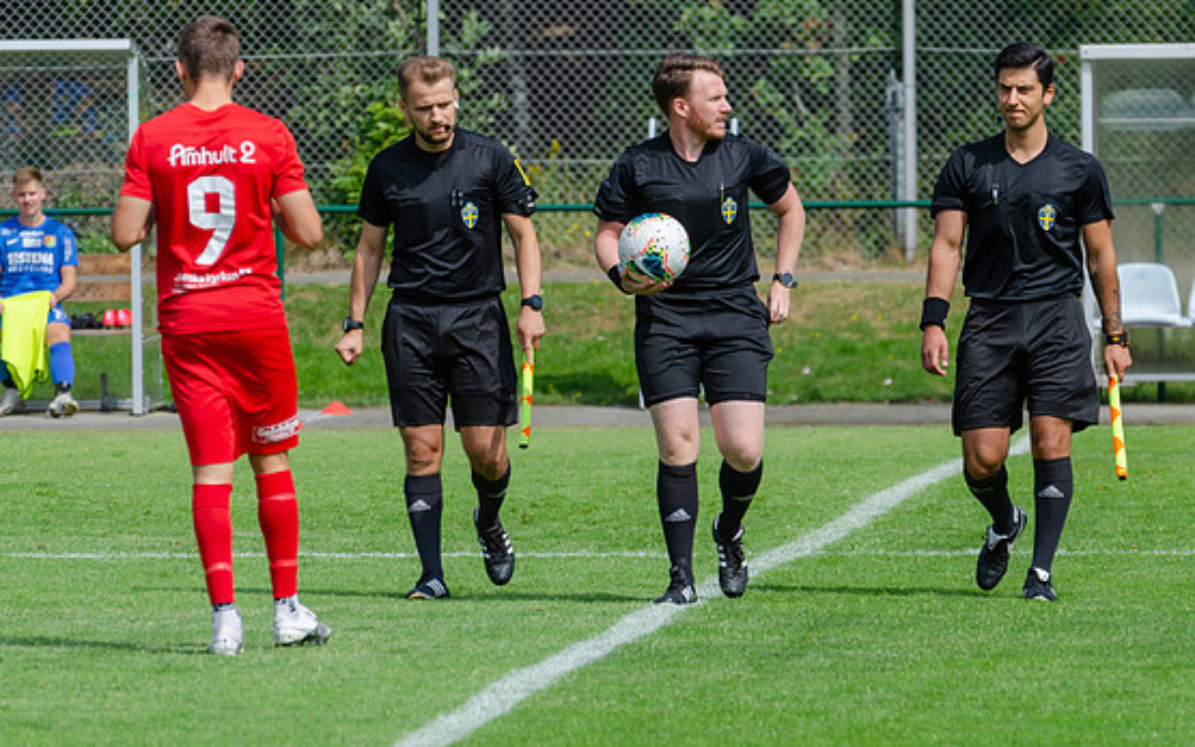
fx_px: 12866
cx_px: 730
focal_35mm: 395
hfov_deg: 5.3
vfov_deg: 3.3
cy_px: 265
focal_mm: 210
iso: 110
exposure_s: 1/800
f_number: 5.3
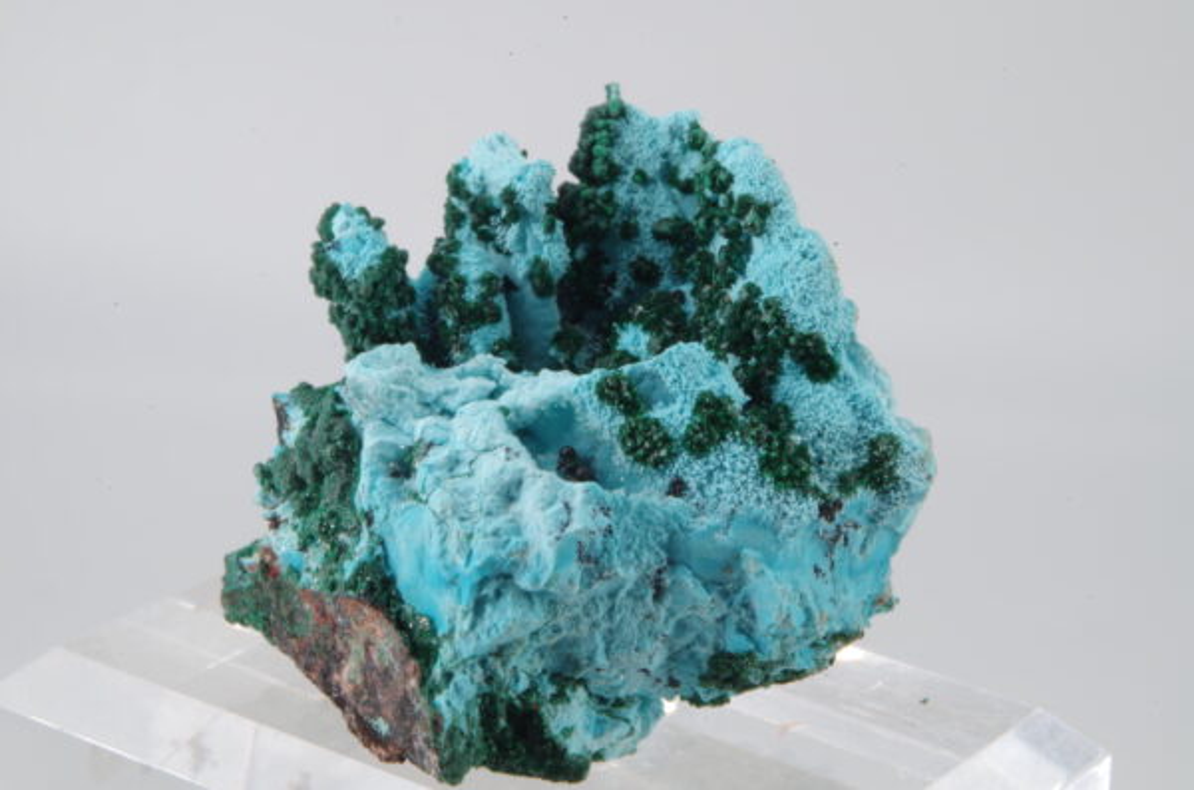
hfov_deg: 27.1
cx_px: 597
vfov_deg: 18.1
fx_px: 2482
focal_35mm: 75
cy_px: 395
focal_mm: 50
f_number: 7.1
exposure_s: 1/1.67
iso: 100
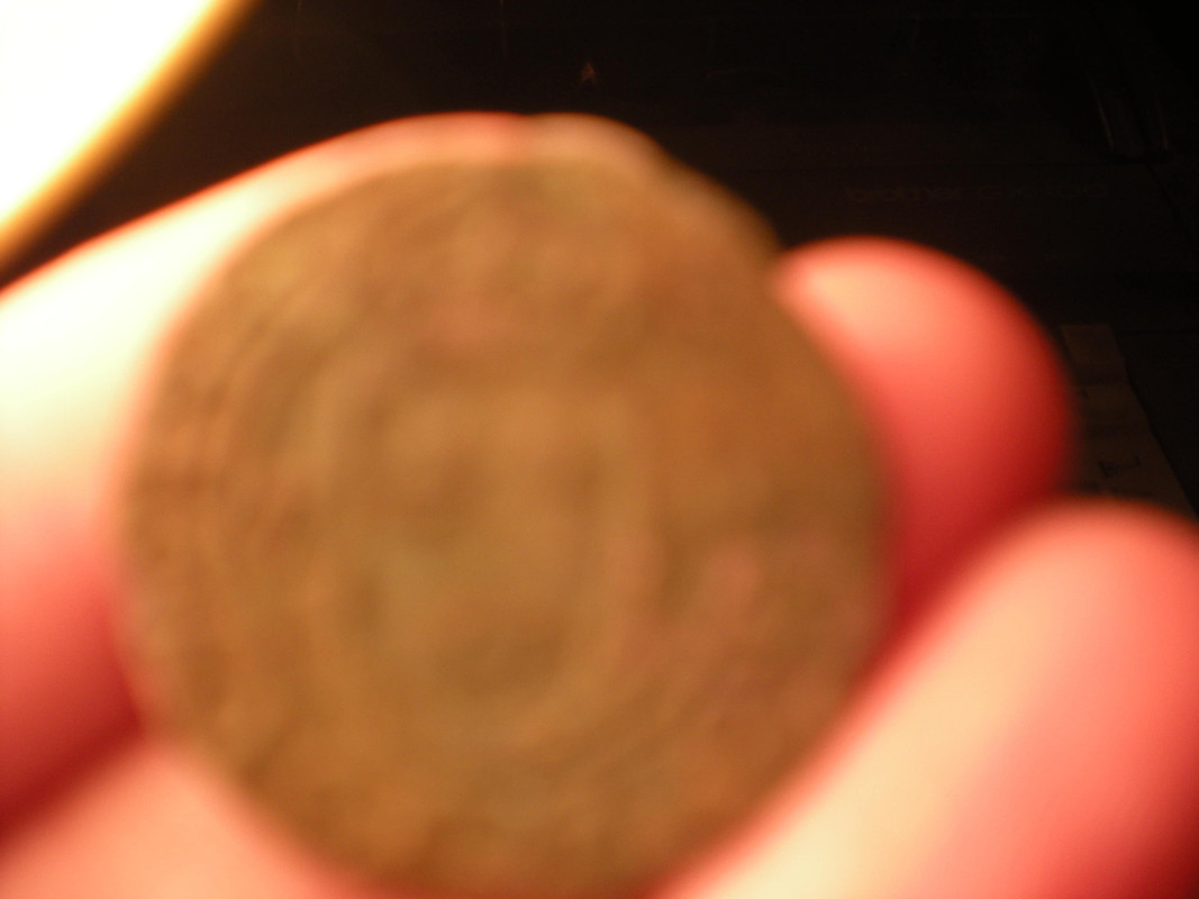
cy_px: 450
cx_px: 600
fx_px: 1316
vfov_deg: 37.7
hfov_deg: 49.0
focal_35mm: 38
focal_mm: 6.3
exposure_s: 1/74.5
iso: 89
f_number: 3.1
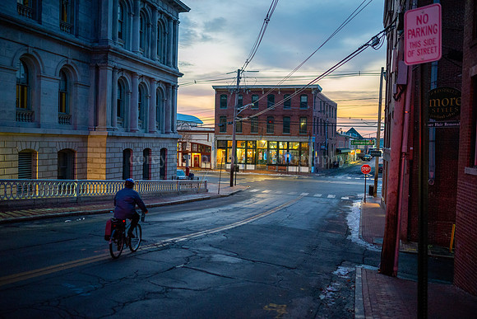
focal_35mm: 35
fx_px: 464
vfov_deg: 37.9
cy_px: 160
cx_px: 238
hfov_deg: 54.4
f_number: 1.4
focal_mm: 35
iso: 2000
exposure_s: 1/125
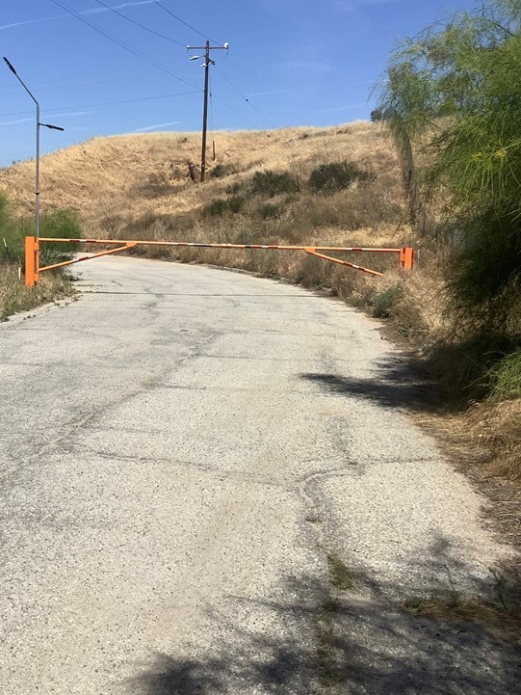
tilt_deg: -3.3
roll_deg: -0.7
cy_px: 267
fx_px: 883
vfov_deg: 42.7
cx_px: 168
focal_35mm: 44
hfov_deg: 32.6
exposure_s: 1/2398
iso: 25
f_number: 2.4
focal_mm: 3.3
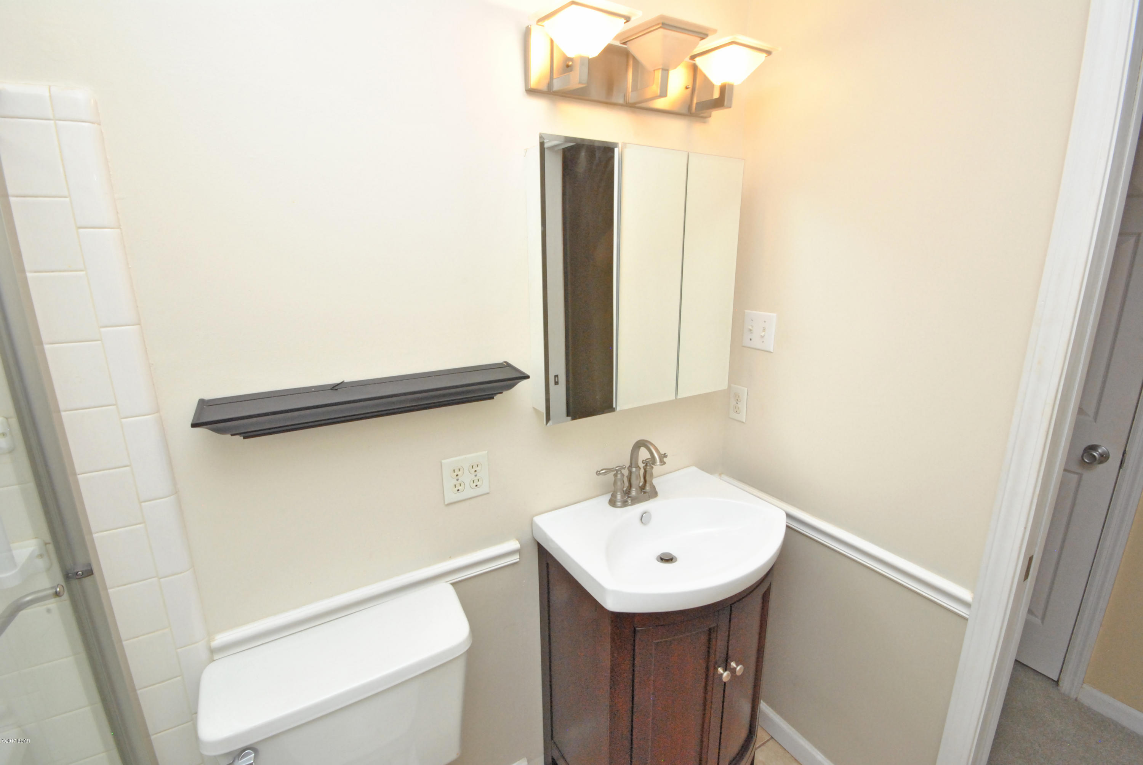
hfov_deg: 100.3
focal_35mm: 15
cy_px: 382
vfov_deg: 77.5
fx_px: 477
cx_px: 572
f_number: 16
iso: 800
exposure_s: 1/10
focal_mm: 10
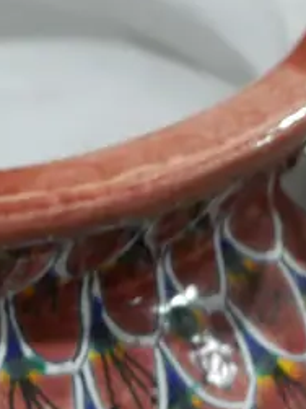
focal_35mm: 204
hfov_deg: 7.1
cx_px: -172
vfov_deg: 9.7
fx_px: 2406
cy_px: 153
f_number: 5.3
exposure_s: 1/60
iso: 1000
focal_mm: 25
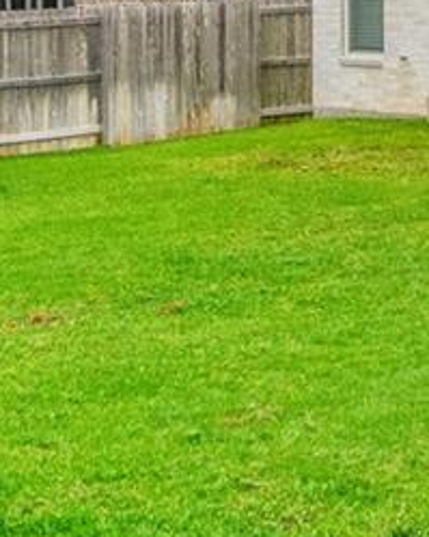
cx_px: 535
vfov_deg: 16.0
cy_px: -92
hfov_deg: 12.9
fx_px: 1842
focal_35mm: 116
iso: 100
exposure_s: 1/160
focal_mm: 15
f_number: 7.1
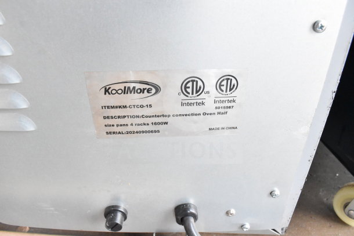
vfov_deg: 48.0
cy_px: 118
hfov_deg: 67.4
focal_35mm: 27
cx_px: 177
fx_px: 266
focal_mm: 18
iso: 6400
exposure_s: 1/250
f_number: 8
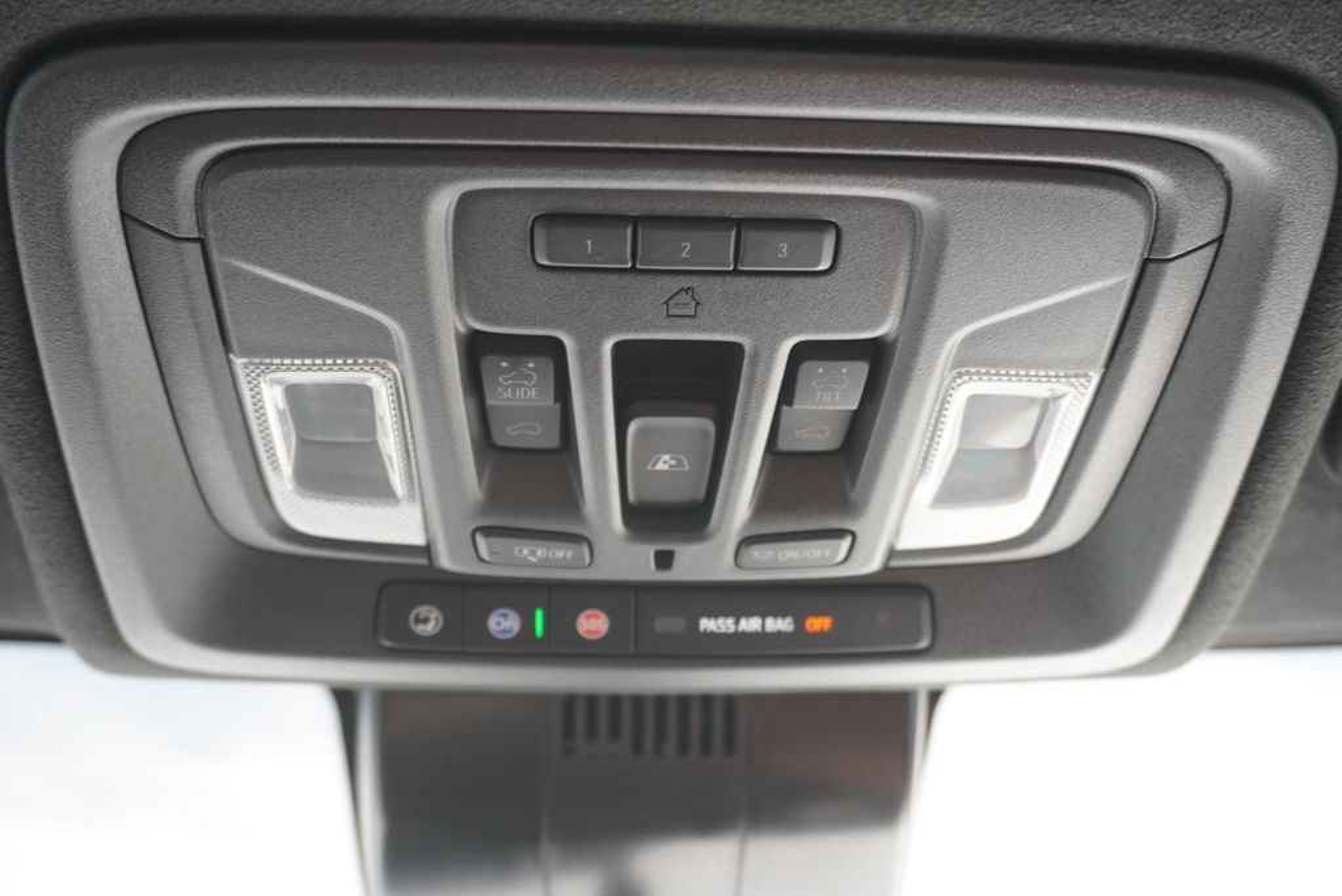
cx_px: 671
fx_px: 1343
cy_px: 448
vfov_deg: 36.9
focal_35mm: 36
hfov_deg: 53.1
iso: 640
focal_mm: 24
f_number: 4.5
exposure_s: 1/60
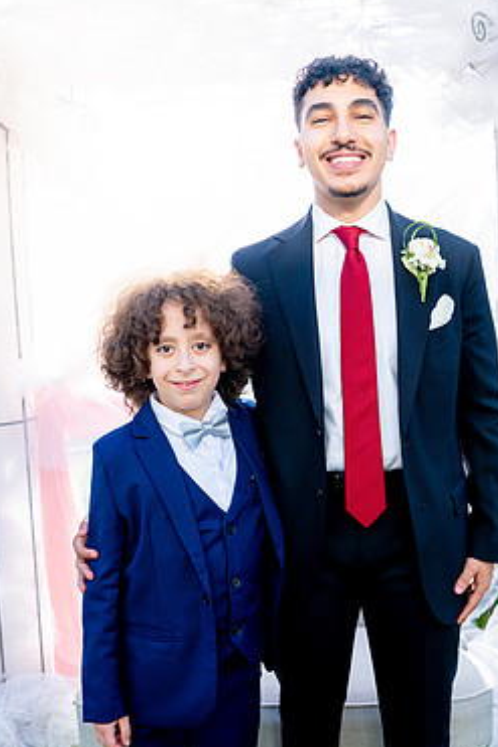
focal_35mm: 34
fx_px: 706
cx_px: 292
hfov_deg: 38.7
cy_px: 425
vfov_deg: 55.6
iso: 200
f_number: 3.5
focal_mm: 28
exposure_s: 1/500
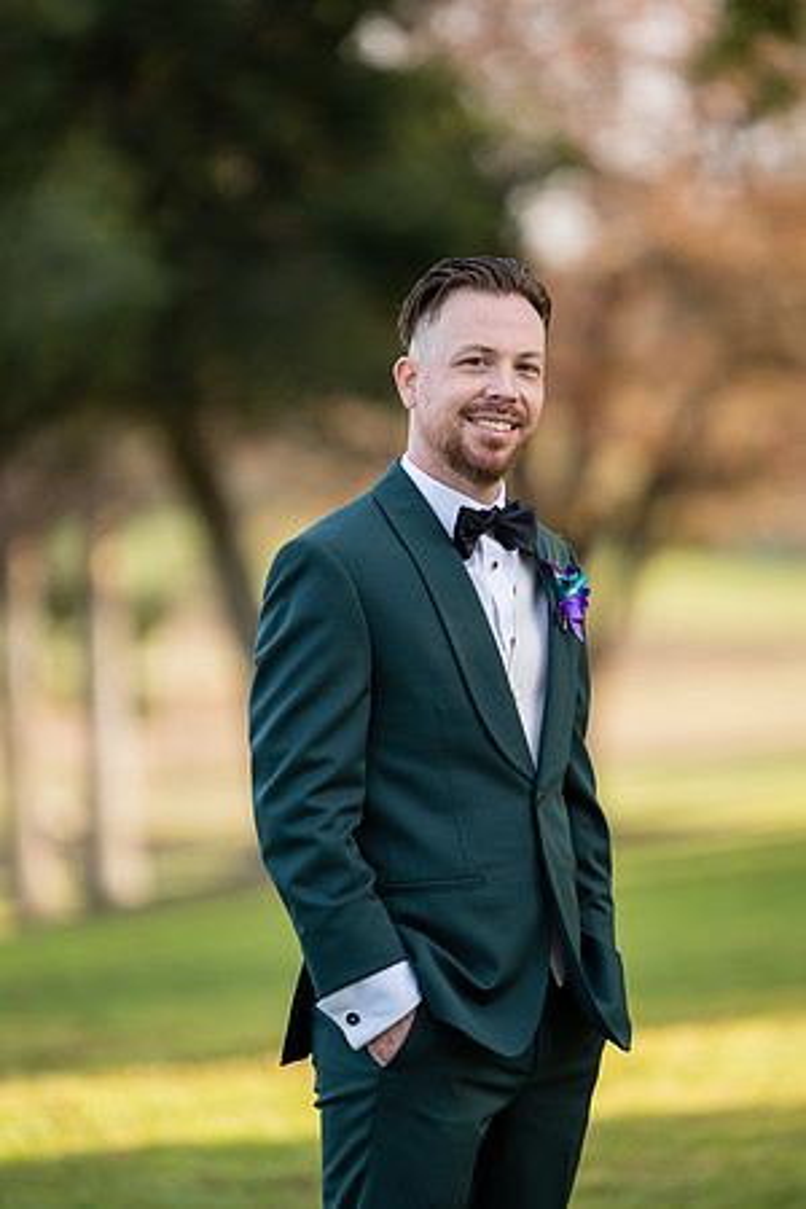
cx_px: 403
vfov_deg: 15.2
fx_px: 4533
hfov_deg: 10.2
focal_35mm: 135
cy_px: 604
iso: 100
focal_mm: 135
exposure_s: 1/1000
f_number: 1.8
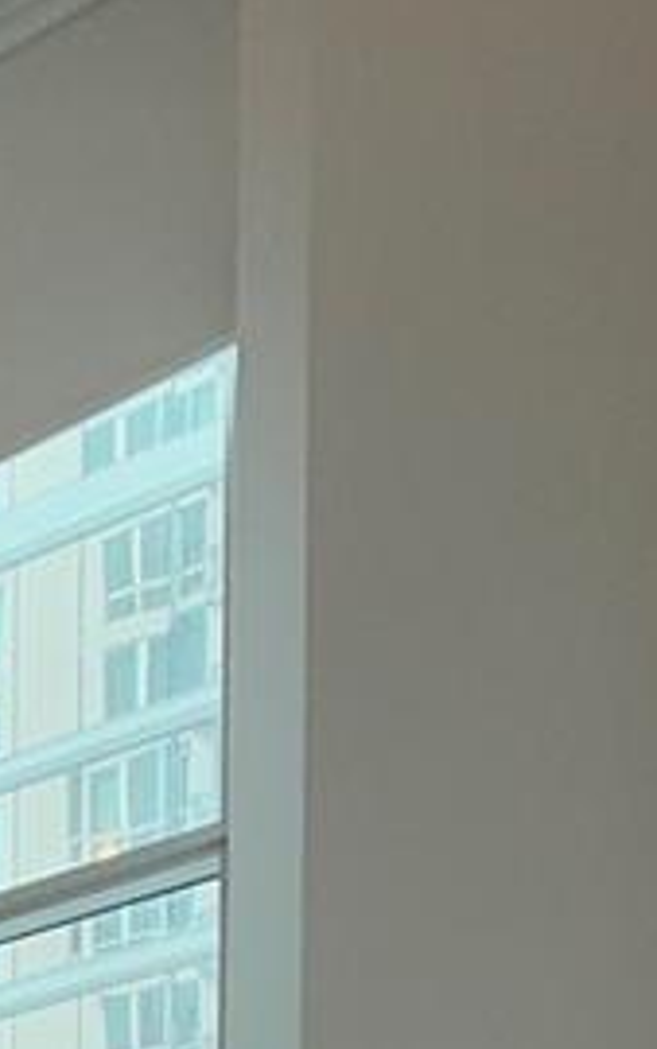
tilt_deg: +0.9
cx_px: -661
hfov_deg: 15.6
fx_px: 1889
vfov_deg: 19.9
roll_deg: -0.8
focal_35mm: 66
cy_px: 2005
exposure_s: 1/120
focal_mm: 2.22
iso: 64
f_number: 2.2
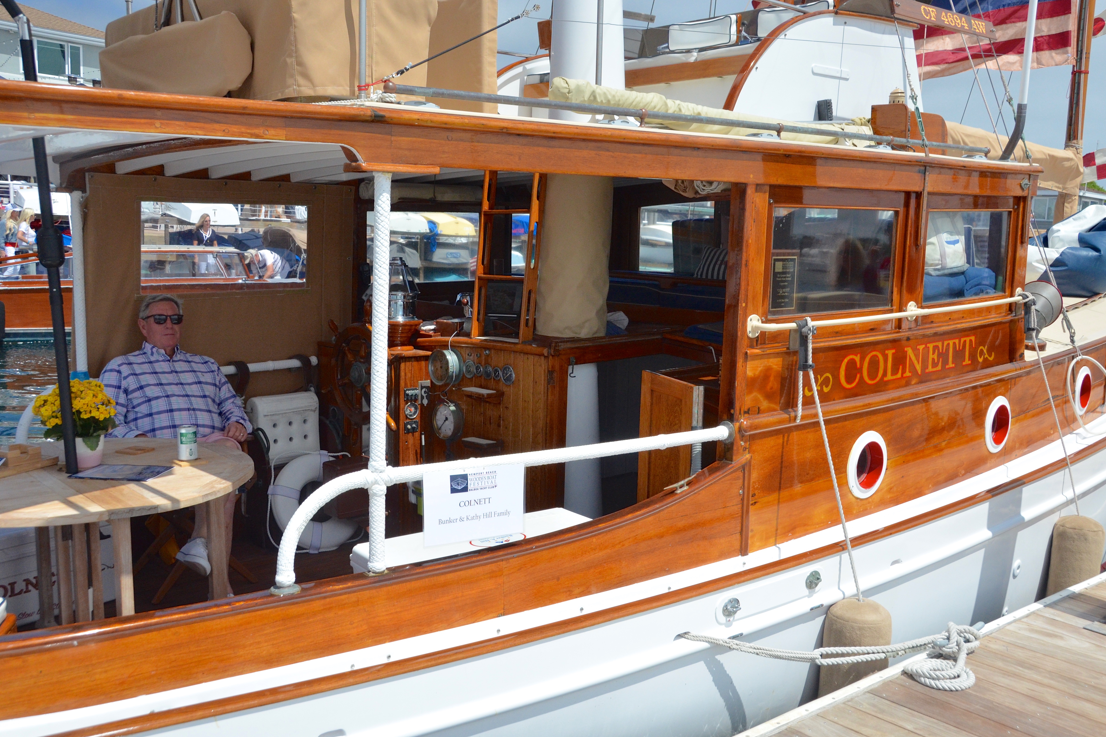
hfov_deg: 55.8
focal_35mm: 34
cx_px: 567
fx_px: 1044
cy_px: 375
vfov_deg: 38.9
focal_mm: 22
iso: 1000
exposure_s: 1/4000
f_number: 6.3
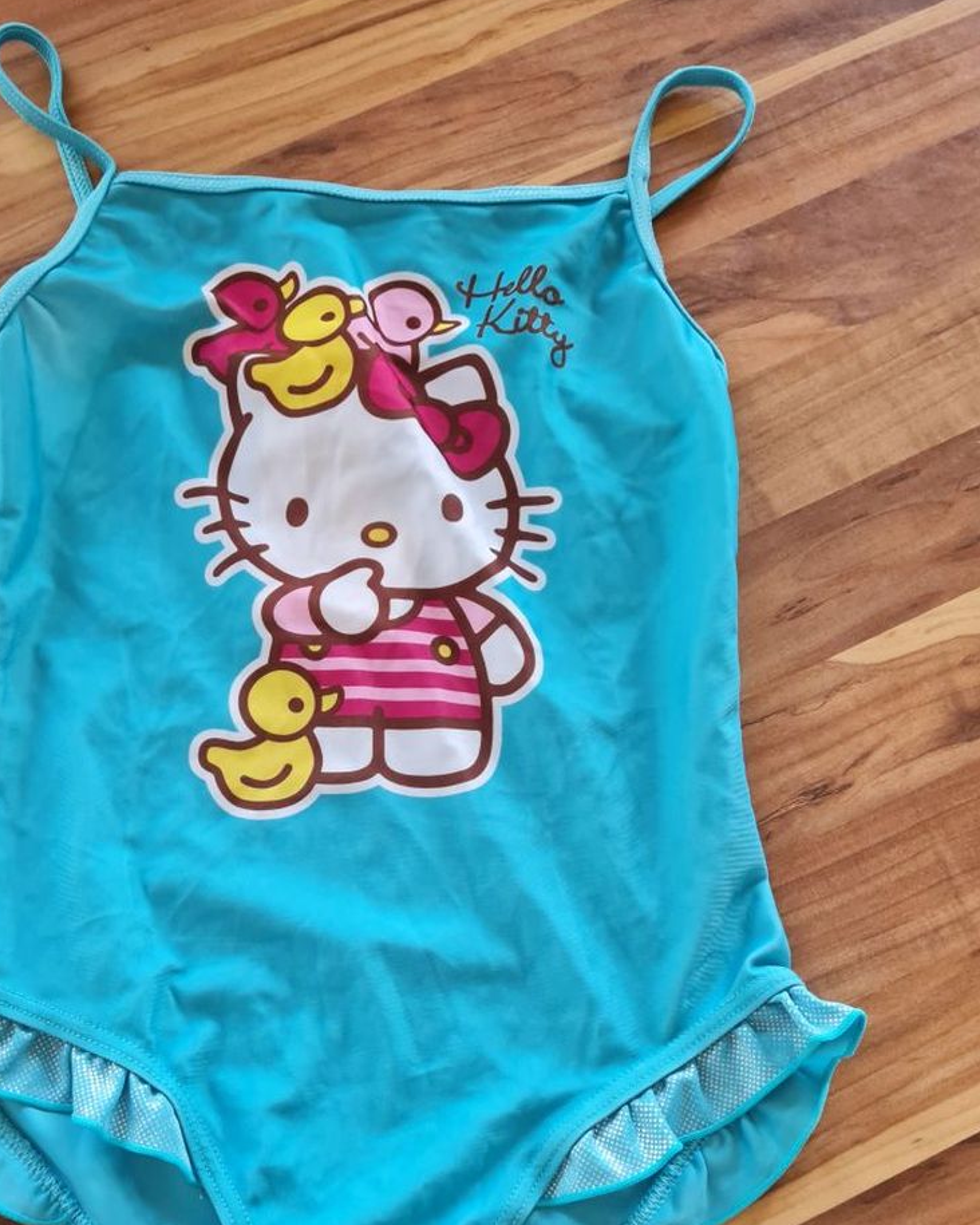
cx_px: 387
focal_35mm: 37
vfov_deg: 48.4
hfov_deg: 39.9
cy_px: 793
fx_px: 1341
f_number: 1.8
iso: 200
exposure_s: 1/60
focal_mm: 5.4
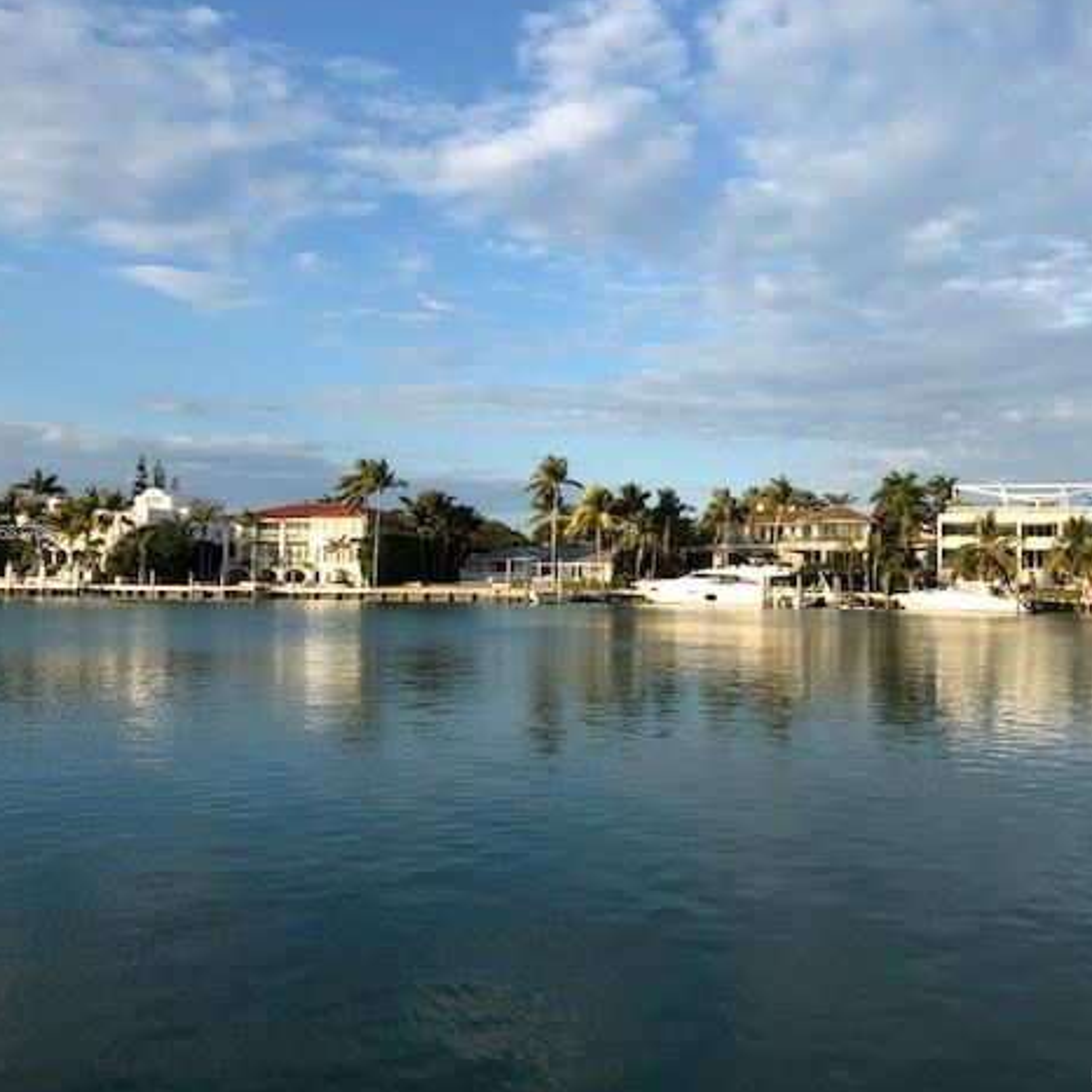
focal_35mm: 34
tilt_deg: +3.4
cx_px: 661
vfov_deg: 48.4
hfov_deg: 48.1
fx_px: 1213
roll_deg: -0.6
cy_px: 534
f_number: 1.8
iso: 20
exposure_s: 1/1372
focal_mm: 4
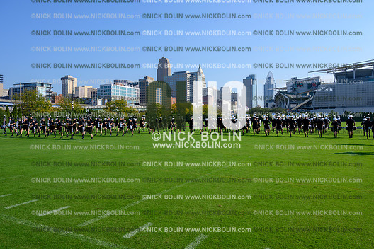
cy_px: 115
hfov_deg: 65.4
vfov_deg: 46.4
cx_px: 196
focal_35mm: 28
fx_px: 291
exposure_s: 1/400
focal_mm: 25.5
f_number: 7.1
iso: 80
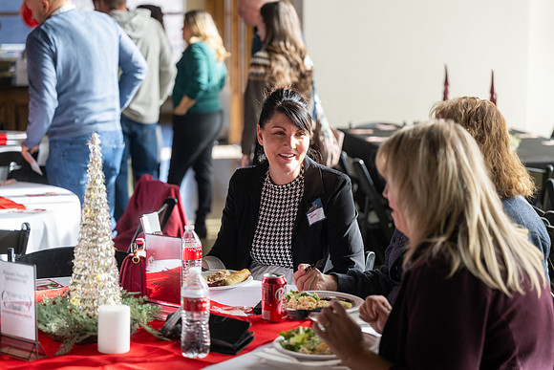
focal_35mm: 79
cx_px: 277
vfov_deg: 17.3
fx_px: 1216
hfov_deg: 25.7
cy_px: 185
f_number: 2.8
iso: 500
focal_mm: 79
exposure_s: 1/500
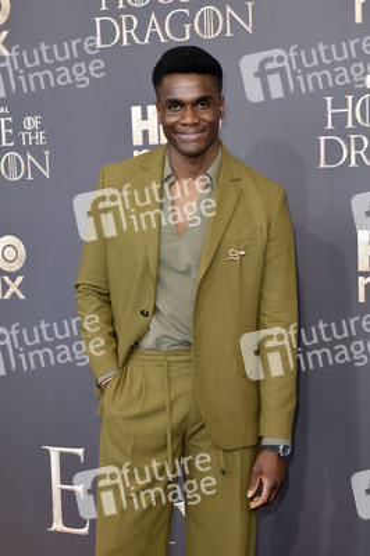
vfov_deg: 36.3
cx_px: 185
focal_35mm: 55
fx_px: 849
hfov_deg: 24.6
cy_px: 278
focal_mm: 55
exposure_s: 1/200
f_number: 6.3
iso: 400
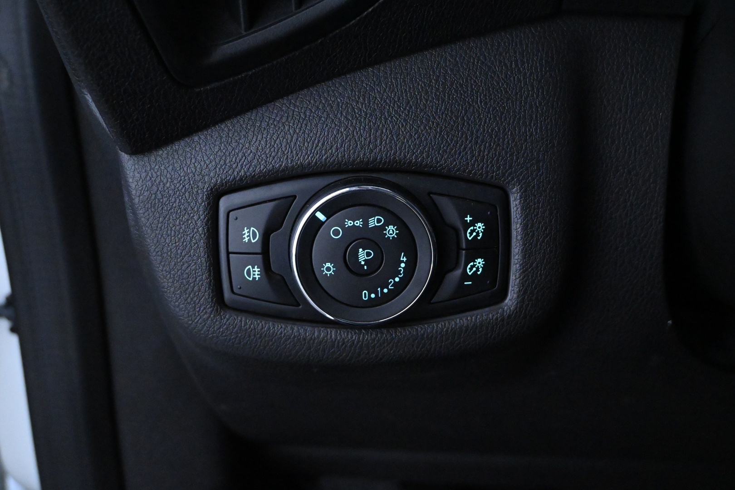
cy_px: 245
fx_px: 919
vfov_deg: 29.9
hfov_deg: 43.6
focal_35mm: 45
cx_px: 368
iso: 10000
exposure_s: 1/60
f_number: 4.8
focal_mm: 30
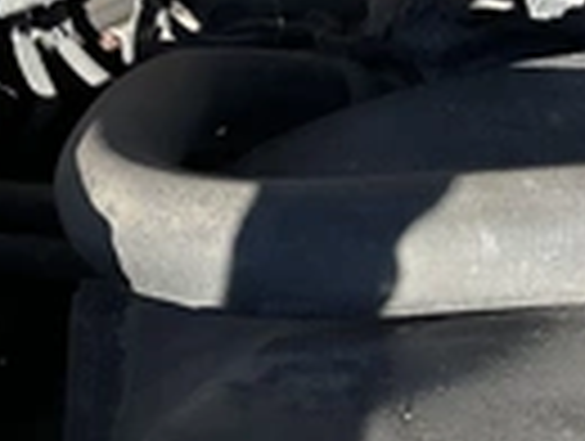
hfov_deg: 21.2
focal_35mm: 89
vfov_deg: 15.6
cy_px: -180
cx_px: 0
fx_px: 1507
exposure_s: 1/829
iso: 25
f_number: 1.8
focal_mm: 3
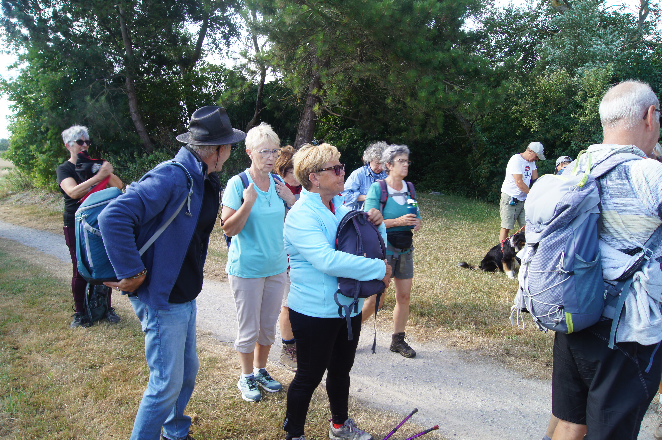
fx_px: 496
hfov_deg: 67.4
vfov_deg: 47.8
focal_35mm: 27
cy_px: 220
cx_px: 331
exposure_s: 1/50
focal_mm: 18
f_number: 9
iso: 100
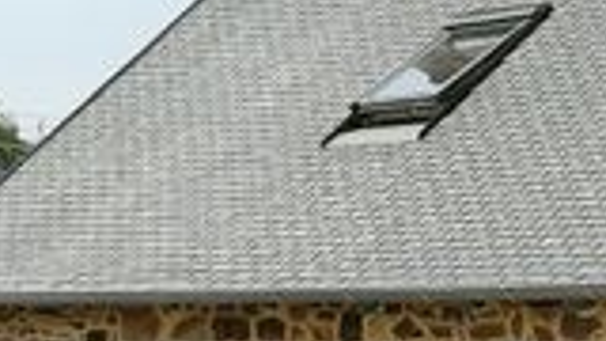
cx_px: 1053
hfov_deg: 11.7
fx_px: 2764
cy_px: 364
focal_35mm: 172
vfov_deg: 7.0
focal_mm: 4.75
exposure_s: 1/1372
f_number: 1.8
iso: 50
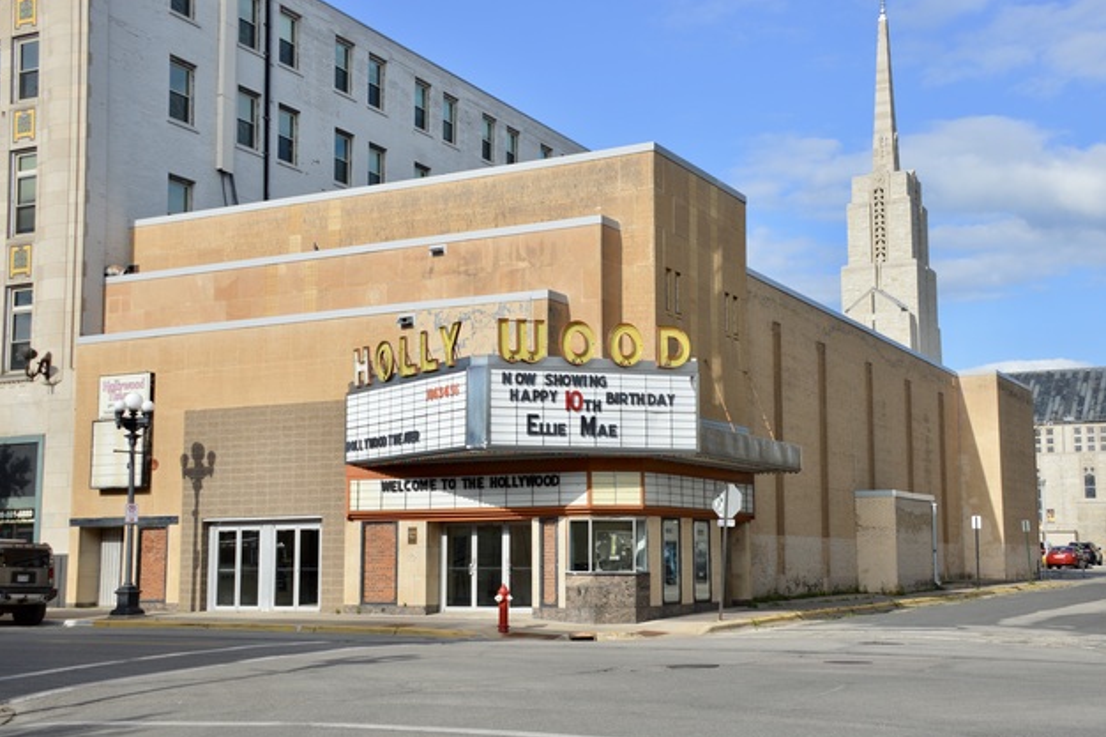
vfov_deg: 29.2
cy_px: 375
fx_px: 1413
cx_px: 562
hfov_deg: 42.8
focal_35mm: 46
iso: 100
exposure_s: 1/250
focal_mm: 30
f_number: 8
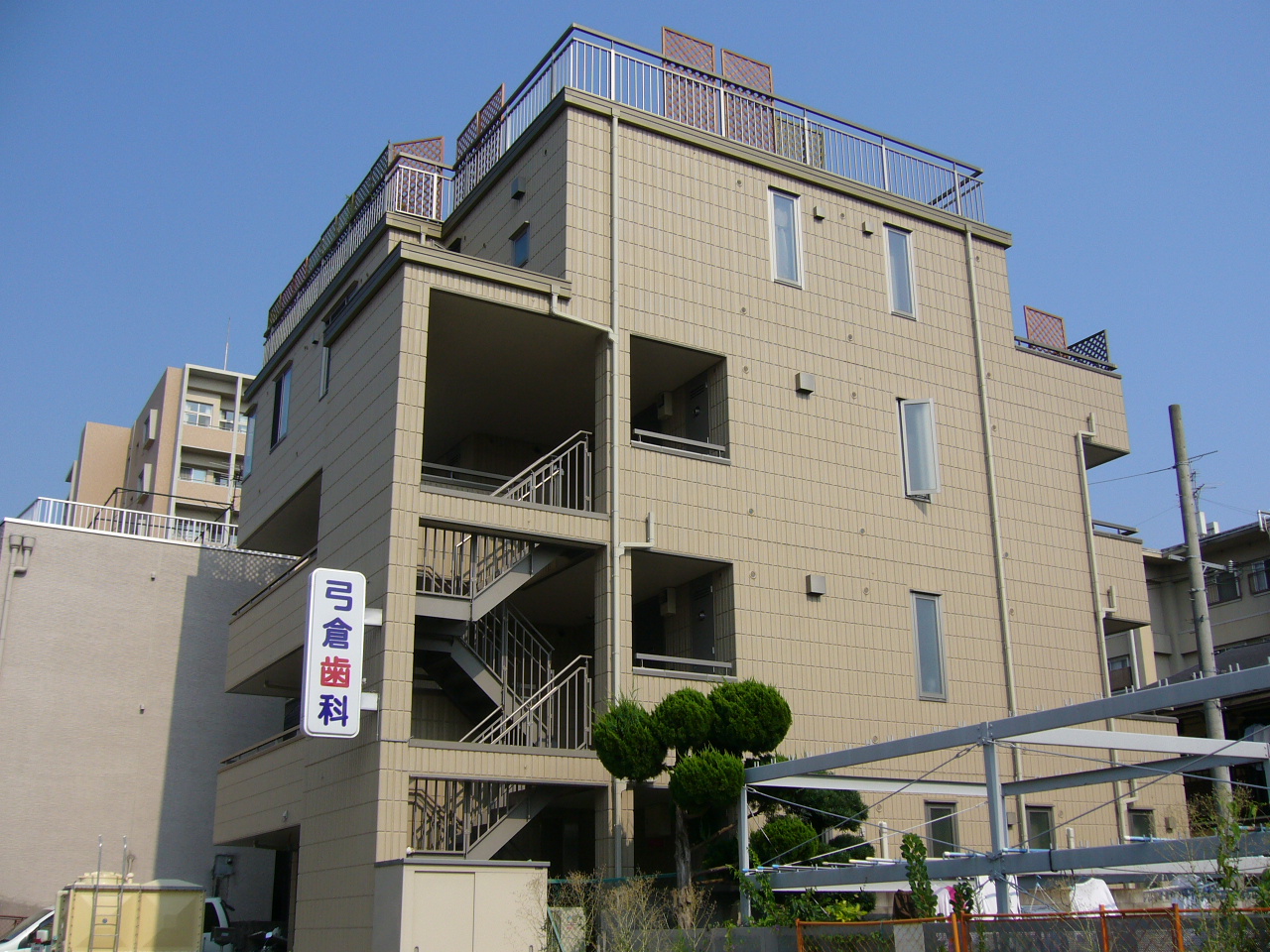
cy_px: 476
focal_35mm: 35
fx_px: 1284
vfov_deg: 40.7
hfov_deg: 52.6
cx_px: 635
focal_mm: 5.8
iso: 80
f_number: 5.6
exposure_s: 1/400
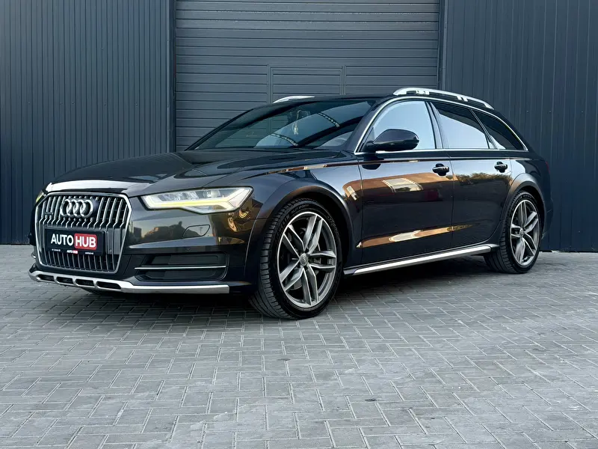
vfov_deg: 30.3
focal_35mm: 48
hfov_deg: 39.7
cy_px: 224
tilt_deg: -2.0
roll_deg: +0.0
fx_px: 829
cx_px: 299
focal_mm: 6.76
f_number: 1.78
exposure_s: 1/213
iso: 64
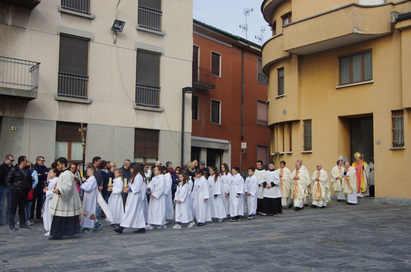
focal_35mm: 36
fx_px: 410
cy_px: 136
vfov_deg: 36.7
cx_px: 206
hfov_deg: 53.2
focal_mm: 24
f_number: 11
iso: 200
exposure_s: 1/125
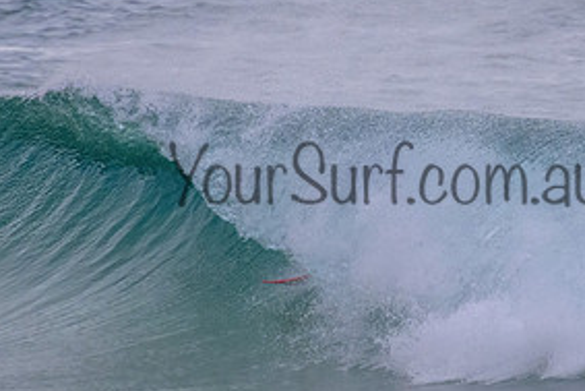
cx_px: 382
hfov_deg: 1.3
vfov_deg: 0.8
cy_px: 156
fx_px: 26662
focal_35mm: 1640
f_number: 11
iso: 5000
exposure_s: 1/320
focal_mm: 800
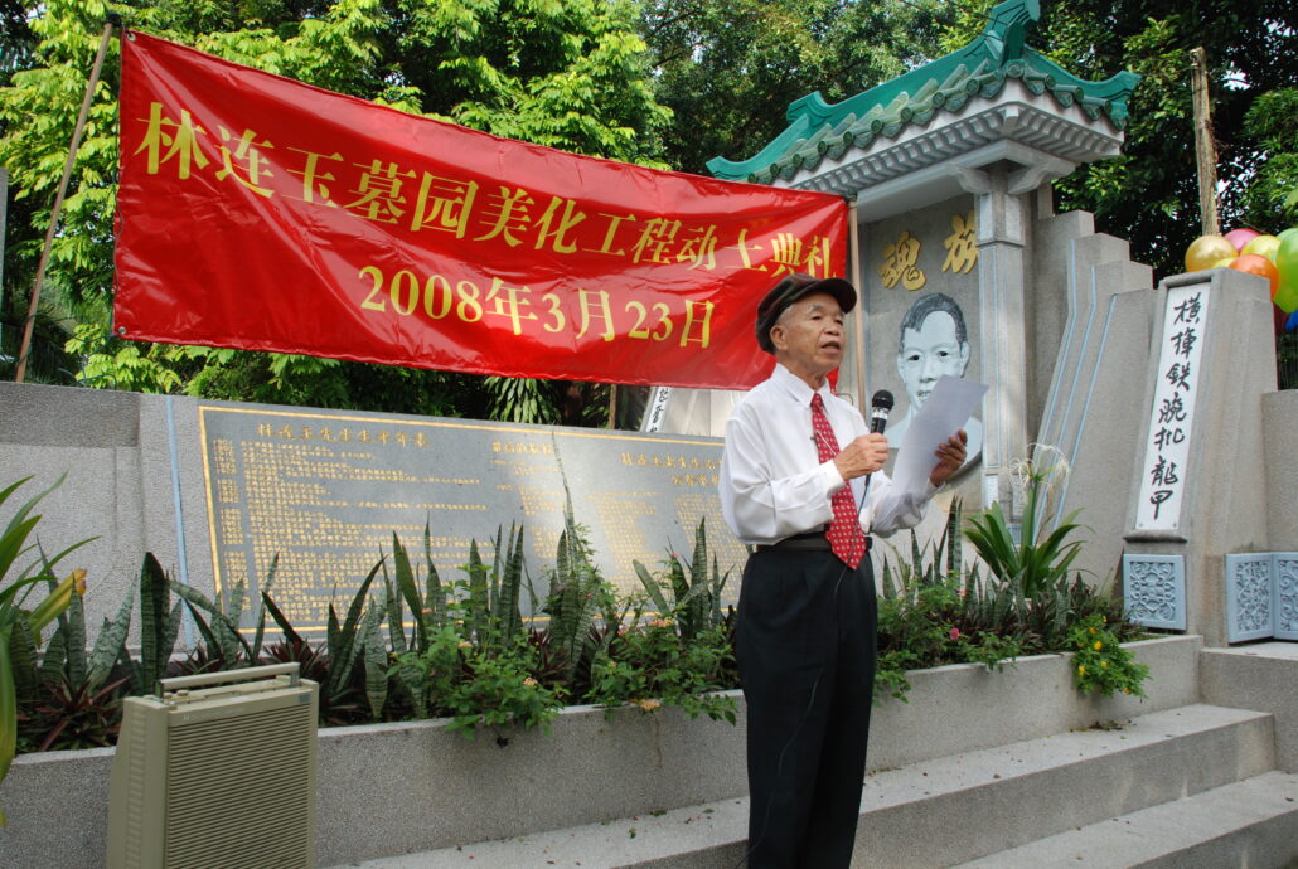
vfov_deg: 43.7
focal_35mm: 30
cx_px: 649
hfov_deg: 61.9
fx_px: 1083
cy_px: 434
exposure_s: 1/160
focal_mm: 20
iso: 100
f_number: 6.3
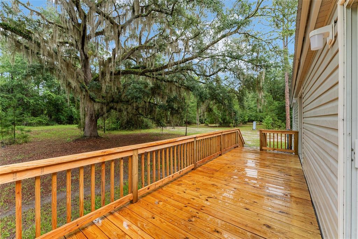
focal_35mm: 14
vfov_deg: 81.2
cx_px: 179
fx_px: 139
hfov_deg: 104.3
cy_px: 120
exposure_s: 1/125
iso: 400
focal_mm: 14
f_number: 7.1
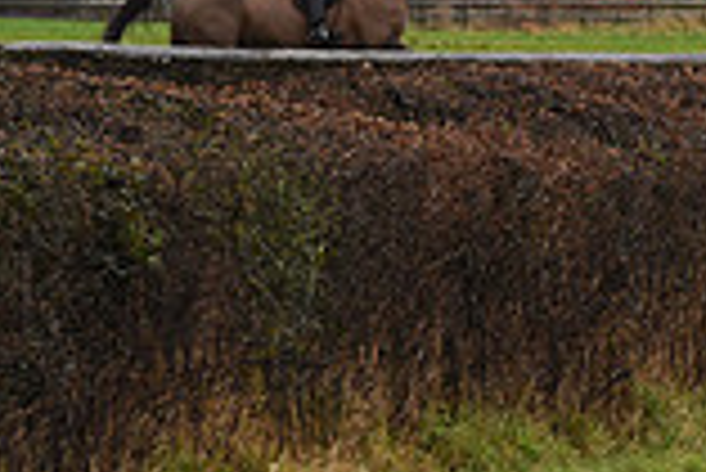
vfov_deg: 1.9
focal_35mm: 737
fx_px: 14466
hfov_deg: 2.8
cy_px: 81
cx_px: 1214
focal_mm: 200
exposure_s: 1/1000
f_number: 10
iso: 2500
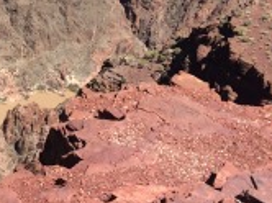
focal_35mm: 112
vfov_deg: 12.5
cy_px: -106
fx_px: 879
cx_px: -123
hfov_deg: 16.2
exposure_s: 1/1866
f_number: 2.2
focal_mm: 4.15
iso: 32
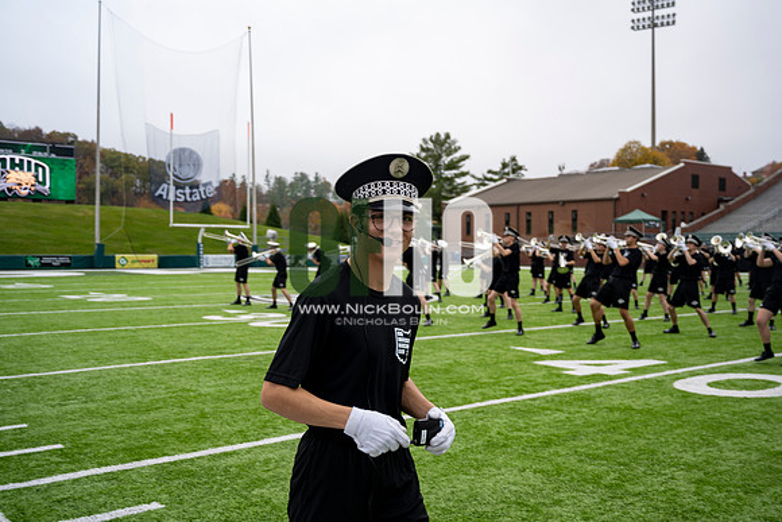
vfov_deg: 36.9
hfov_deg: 53.1
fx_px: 782
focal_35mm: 36
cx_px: 391
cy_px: 261
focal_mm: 36
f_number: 4
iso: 80
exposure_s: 1/200
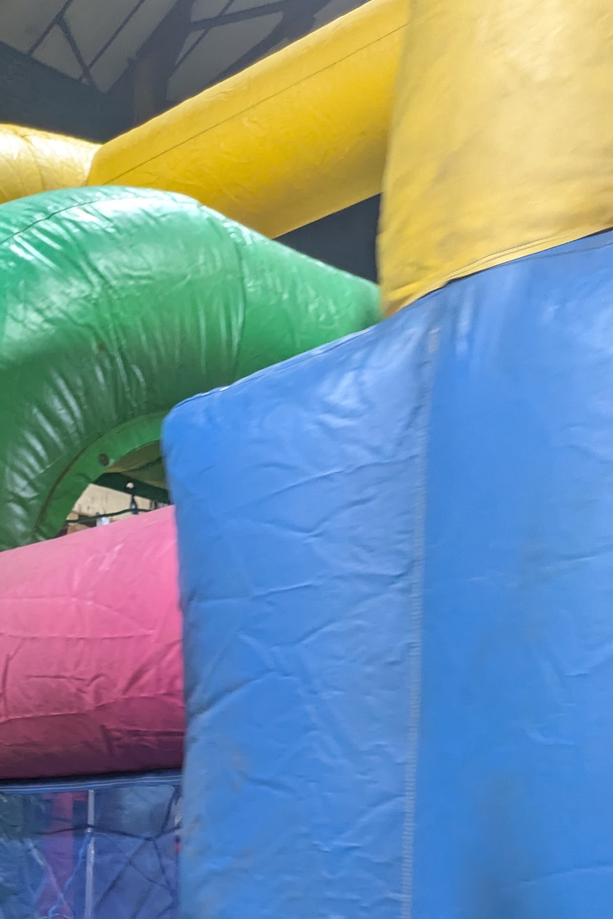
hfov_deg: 23.0
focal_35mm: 58
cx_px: 97
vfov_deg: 31.4
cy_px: 962
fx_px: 1481
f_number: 1.89
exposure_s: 1/50
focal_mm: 5.43
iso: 302
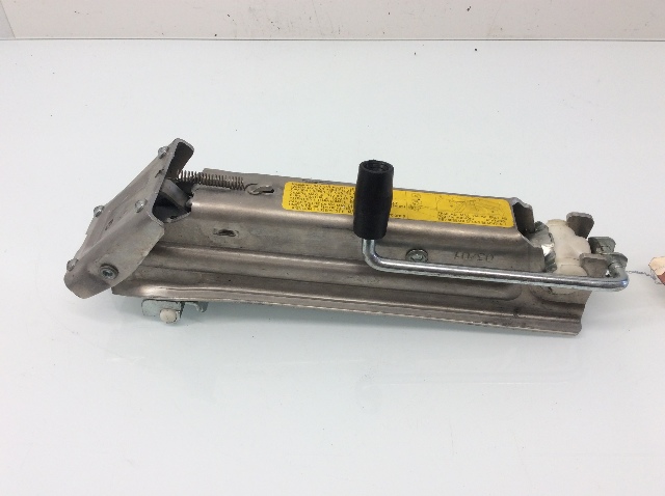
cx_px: 332
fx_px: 614
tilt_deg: -46.1
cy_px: 248
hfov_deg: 56.9
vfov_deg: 44.1
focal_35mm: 32
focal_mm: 3.3
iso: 32
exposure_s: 1/60
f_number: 2.4
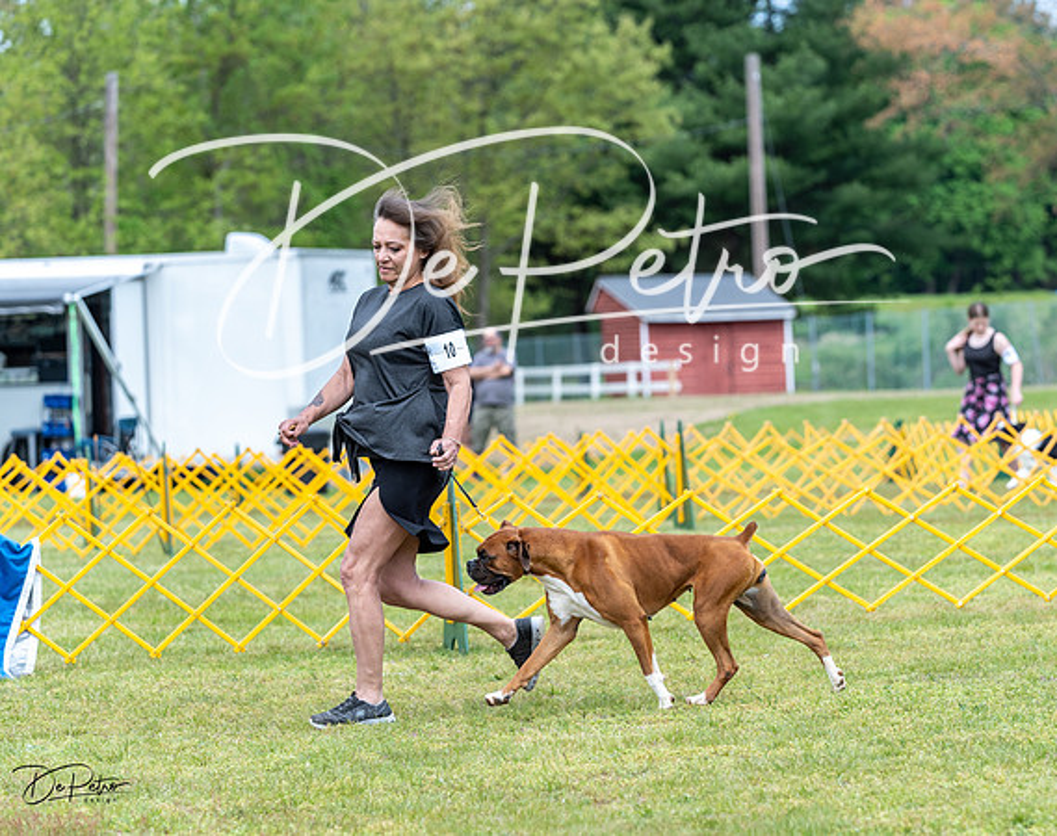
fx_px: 5019
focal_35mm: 161
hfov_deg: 12.0
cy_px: 383
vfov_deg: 9.5
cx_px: 637
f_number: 4.5
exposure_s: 1/1000
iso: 400
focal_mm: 133
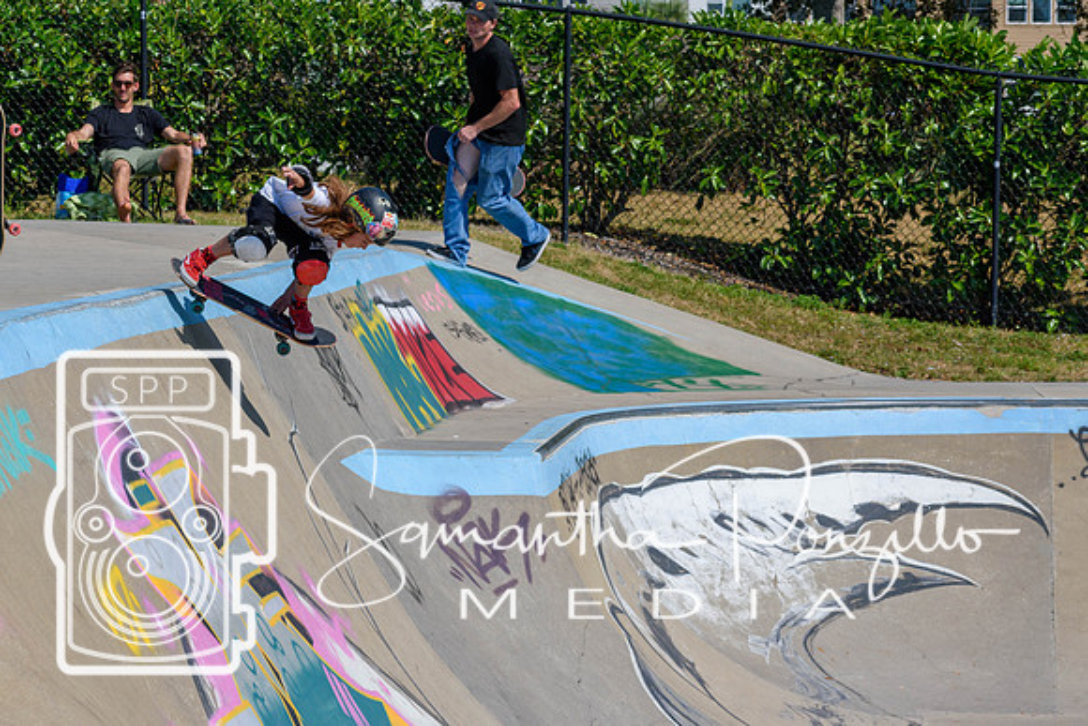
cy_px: 363
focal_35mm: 138
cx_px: 544
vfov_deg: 9.9
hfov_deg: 14.9
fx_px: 4171
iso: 200
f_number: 9
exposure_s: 1/1250
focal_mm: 92
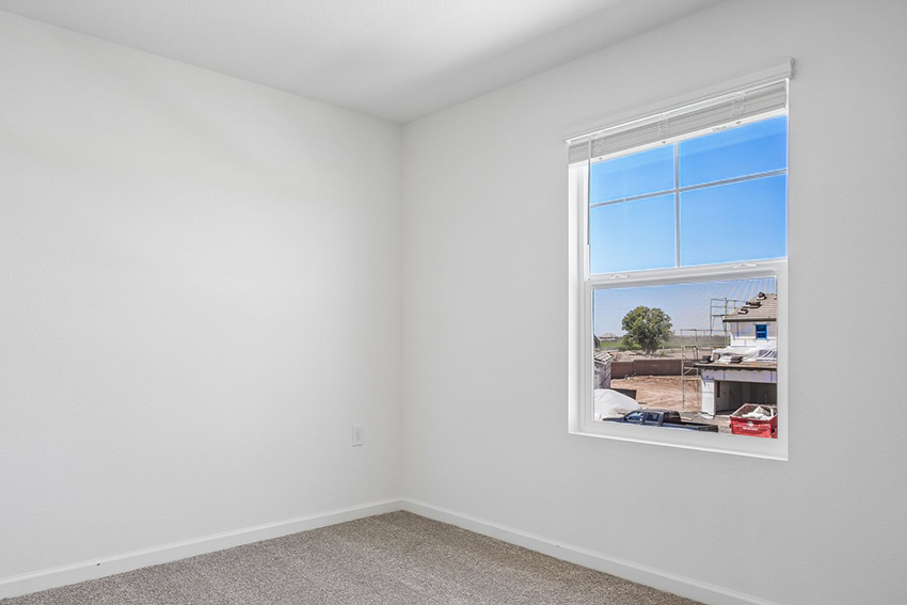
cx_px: 307
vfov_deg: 53.0
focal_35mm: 24
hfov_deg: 71.7
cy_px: 341
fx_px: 605
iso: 250
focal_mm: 17
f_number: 8
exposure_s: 1/30
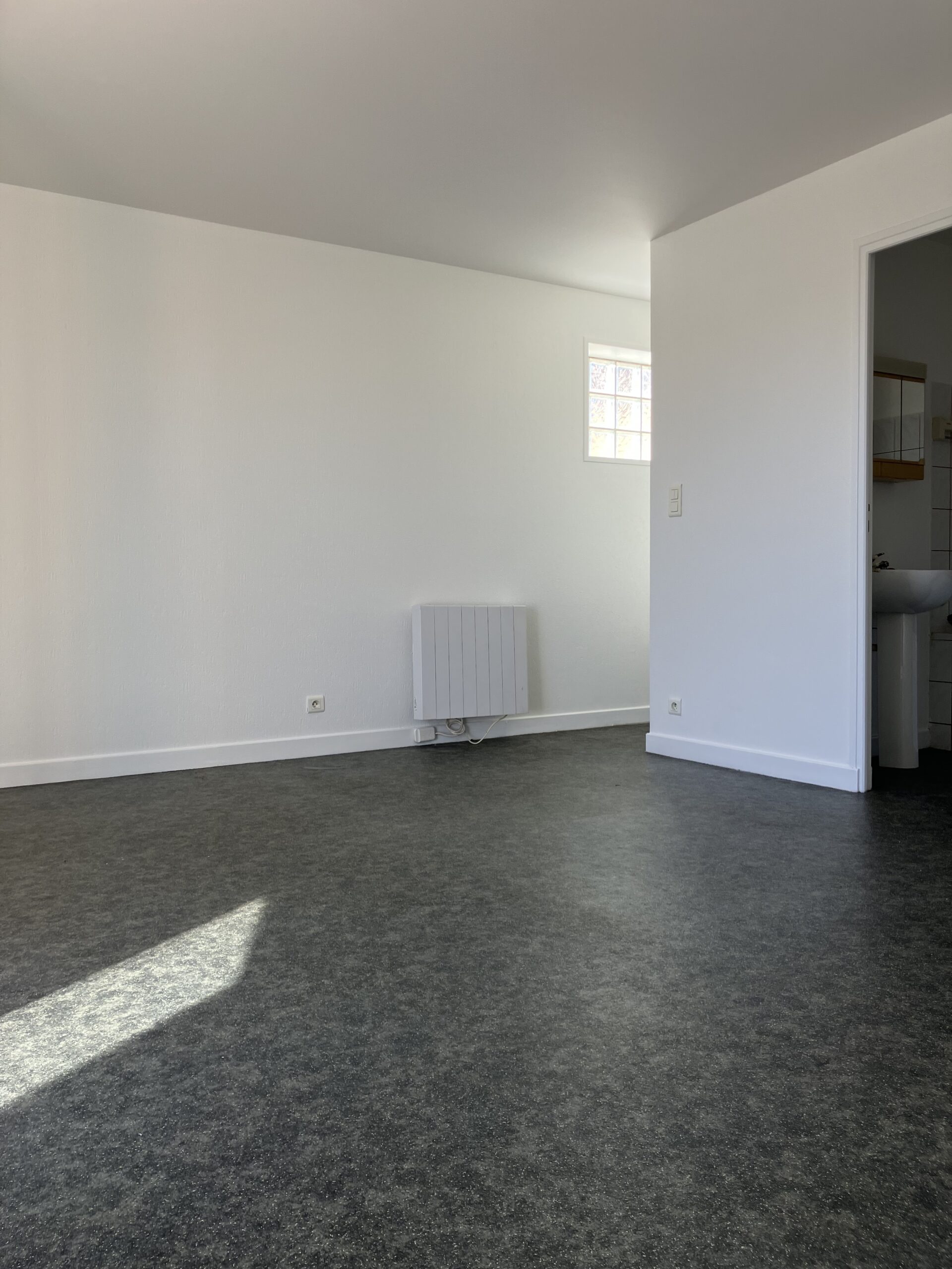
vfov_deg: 63.4
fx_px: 1027
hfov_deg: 49.7
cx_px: 476
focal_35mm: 28
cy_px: 634
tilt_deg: -2.3
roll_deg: -0.5
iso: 20
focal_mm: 3.99
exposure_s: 1/121
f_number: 1.8
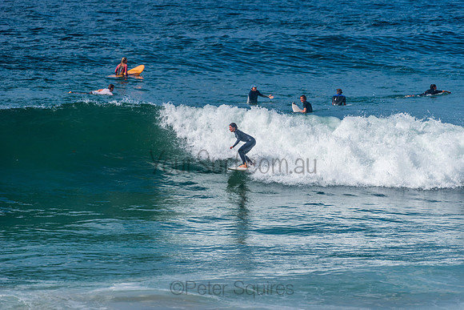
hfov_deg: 4.1
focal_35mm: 500
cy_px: 155
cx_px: 232
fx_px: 6446
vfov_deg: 2.8
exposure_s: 1/2000
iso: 110
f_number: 5.6
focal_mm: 500
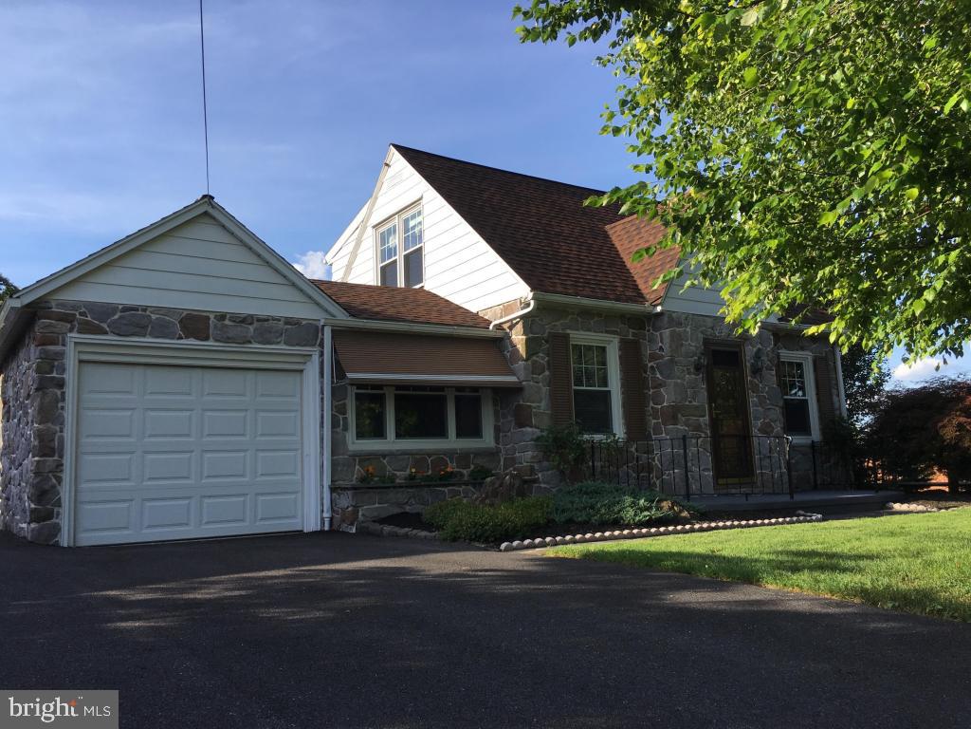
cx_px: 486
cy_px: 364
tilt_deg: +8.3
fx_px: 813
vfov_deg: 48.2
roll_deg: +3.1
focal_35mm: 29
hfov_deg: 61.7
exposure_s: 1/769
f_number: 2.2
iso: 25
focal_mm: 4.15
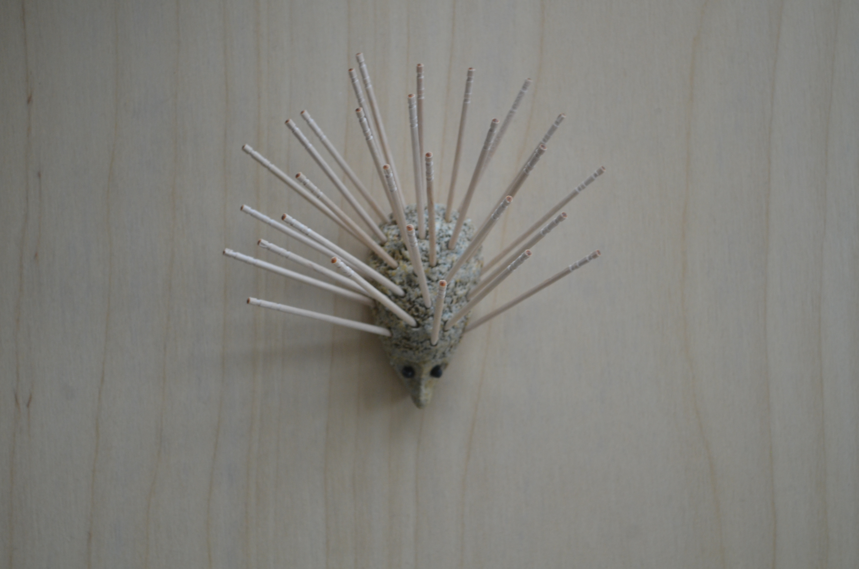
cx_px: 430
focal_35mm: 82
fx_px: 1964
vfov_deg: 16.5
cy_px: 284
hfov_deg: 24.7
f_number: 5.6
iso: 560
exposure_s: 1/60
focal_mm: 55
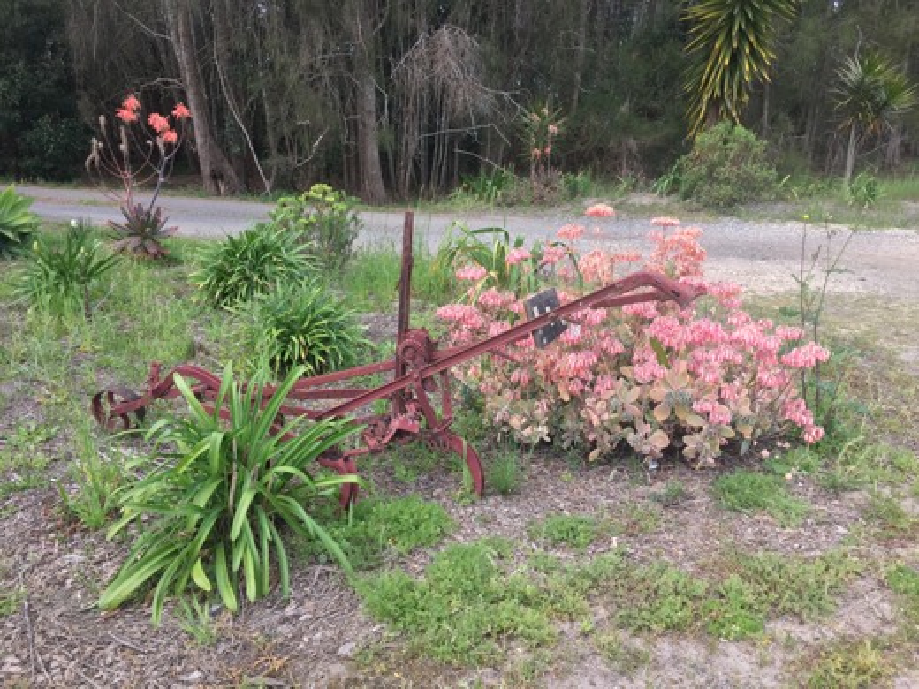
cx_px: 460
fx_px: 770
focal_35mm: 29
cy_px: 344
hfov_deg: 61.7
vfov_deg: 48.2
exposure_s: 1/412
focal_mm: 4.15
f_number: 2.2
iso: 32
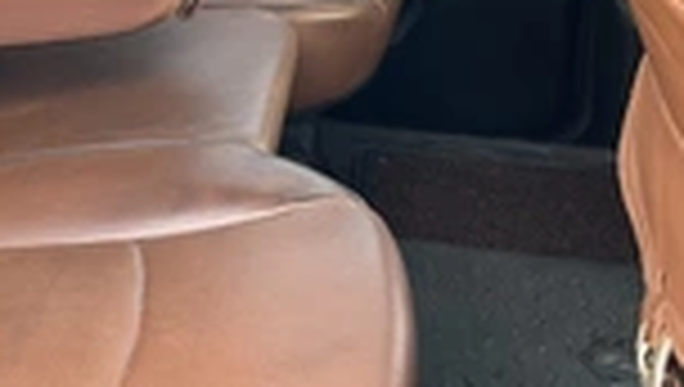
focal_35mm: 83
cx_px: -63
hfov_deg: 24.0
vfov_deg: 14.3
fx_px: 1507
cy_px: -40
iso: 64
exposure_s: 1/122
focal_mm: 3
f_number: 1.8
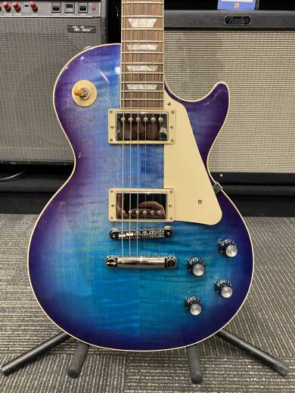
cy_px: 196
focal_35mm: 26
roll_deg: -0.2
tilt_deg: -23.6
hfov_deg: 53.1
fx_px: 295
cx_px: 148
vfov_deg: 67.3
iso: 160
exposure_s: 1/60
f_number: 1.8
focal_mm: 4.25
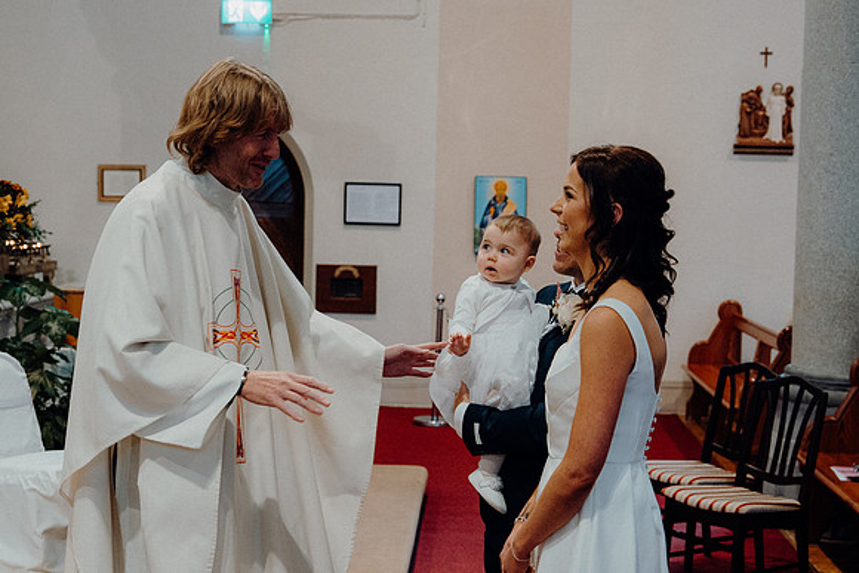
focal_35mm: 61
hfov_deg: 32.9
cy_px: 286
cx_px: 430
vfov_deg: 22.3
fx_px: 1456
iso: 1600
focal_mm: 41
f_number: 3.5
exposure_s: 1/160
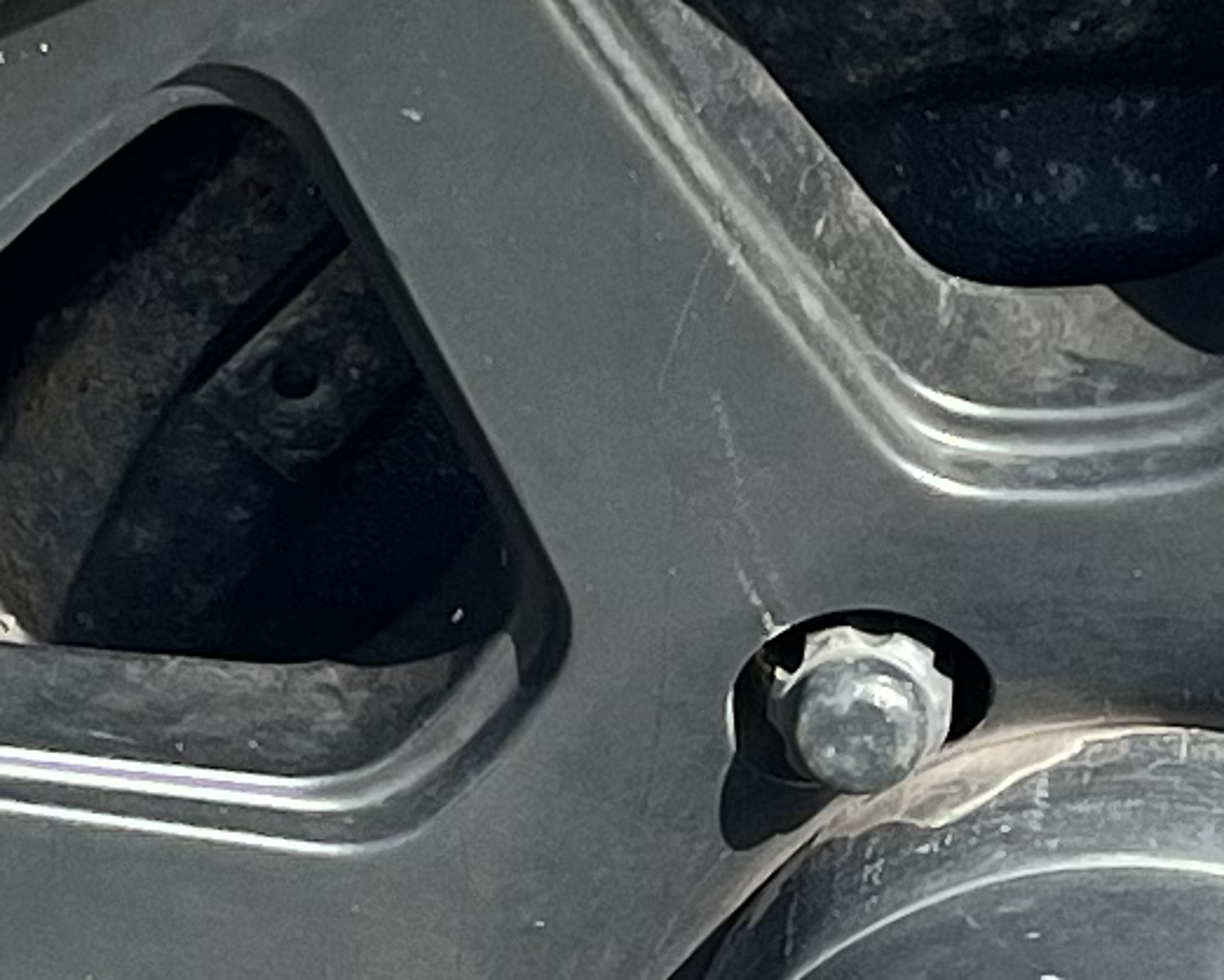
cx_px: 811
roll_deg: -1.7
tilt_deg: -27.7
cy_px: 776
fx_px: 7103
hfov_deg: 9.8
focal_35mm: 196
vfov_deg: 7.9
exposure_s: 1/705
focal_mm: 5.1
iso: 50
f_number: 1.6
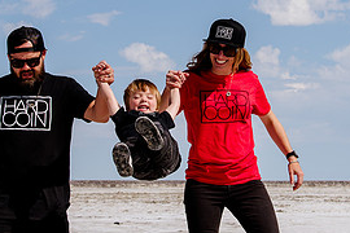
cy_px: 16
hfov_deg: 13.1
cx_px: 201
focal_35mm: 157
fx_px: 1526
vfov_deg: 8.7
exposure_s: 1/2000
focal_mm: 44
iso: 160
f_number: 6.3
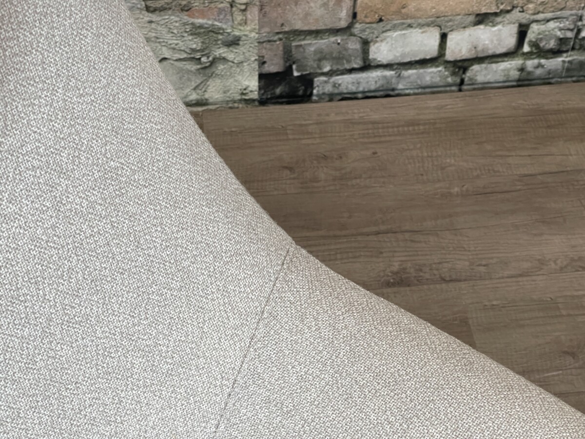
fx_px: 1082
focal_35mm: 64
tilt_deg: -48.3
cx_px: 292
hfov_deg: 30.3
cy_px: 220
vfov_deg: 22.9
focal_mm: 7.5
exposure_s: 1/100
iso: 200
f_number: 2.2
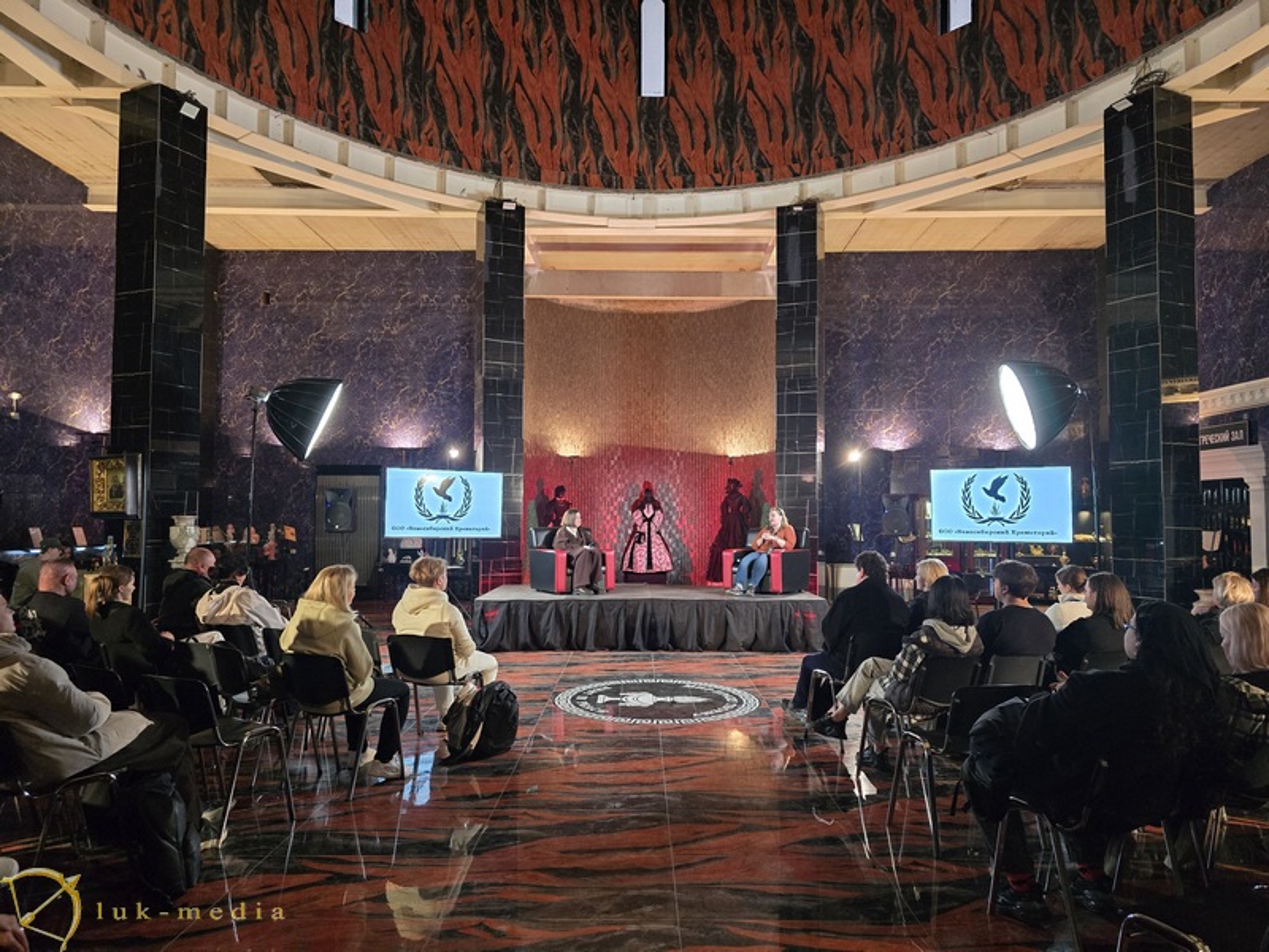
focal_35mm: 23
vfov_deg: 58.9
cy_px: 476
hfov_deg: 73.9
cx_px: 634
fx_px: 843
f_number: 1.7
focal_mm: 6.3
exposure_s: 1/100
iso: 1250
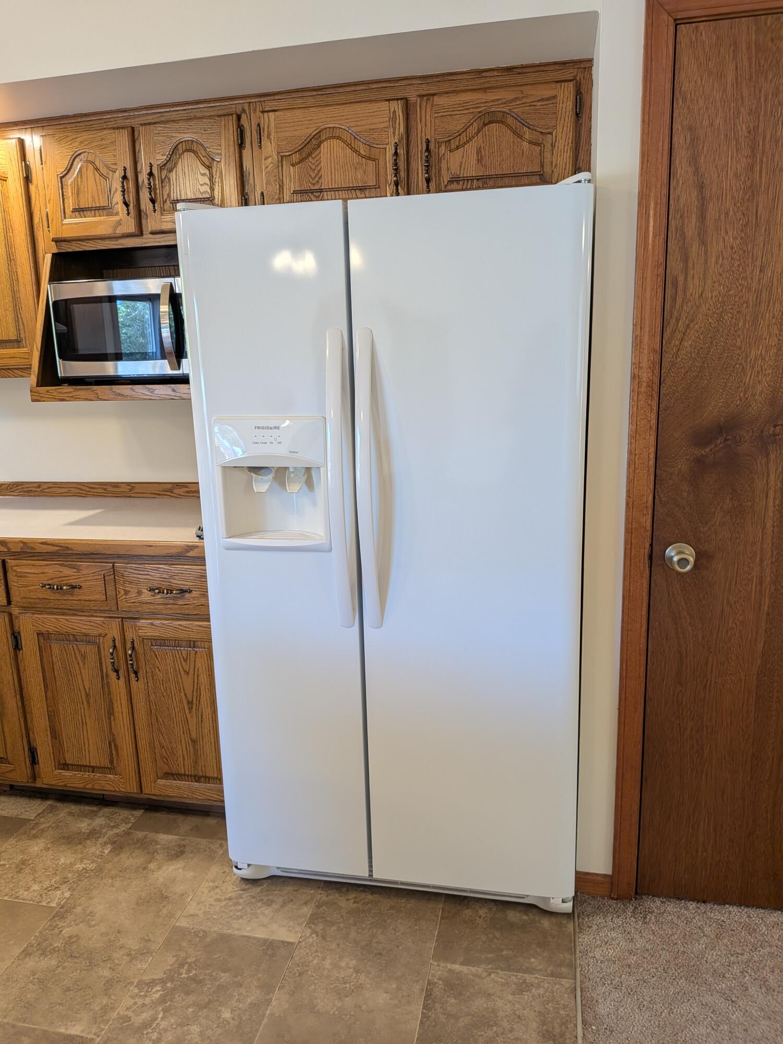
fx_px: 724
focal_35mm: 24
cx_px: 392
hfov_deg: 56.8
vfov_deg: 71.6
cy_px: 522
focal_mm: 4.53
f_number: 1.7
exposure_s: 1/120
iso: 33
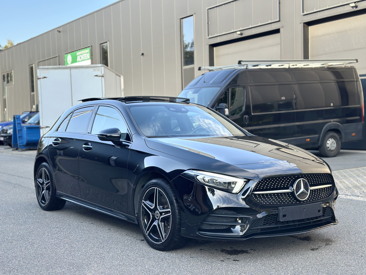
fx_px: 508
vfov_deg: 30.3
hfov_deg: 39.7
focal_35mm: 48
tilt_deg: -1.8
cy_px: 138
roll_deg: +0.8
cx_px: 183
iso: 80
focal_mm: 6.86
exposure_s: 1/785
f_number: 1.78
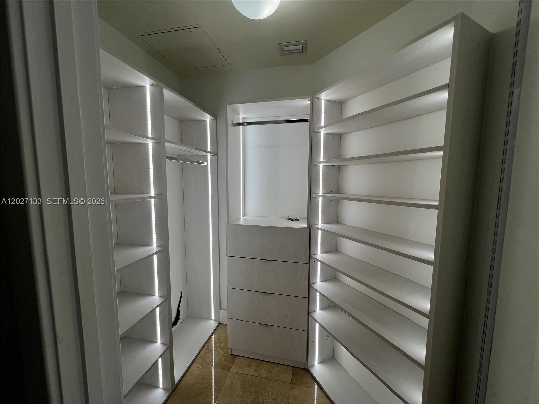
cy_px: 202
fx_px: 202
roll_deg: -0.8
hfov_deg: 106.2
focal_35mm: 13
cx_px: 270
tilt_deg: -5.7
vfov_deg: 89.9
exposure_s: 1/159
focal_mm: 1.57
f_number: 1.8
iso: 32
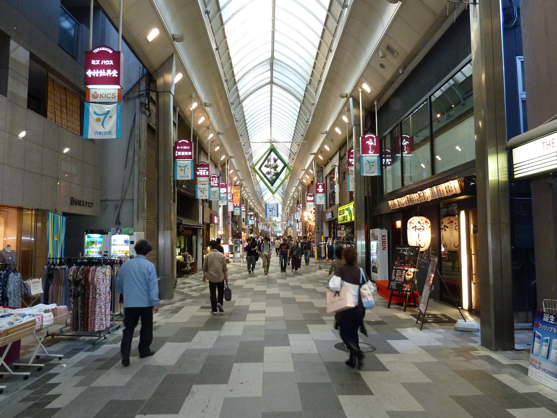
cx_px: 278
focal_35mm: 25
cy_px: 209
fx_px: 402
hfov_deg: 69.4
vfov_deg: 54.9
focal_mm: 4.1
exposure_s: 1/30
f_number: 3.3
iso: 320
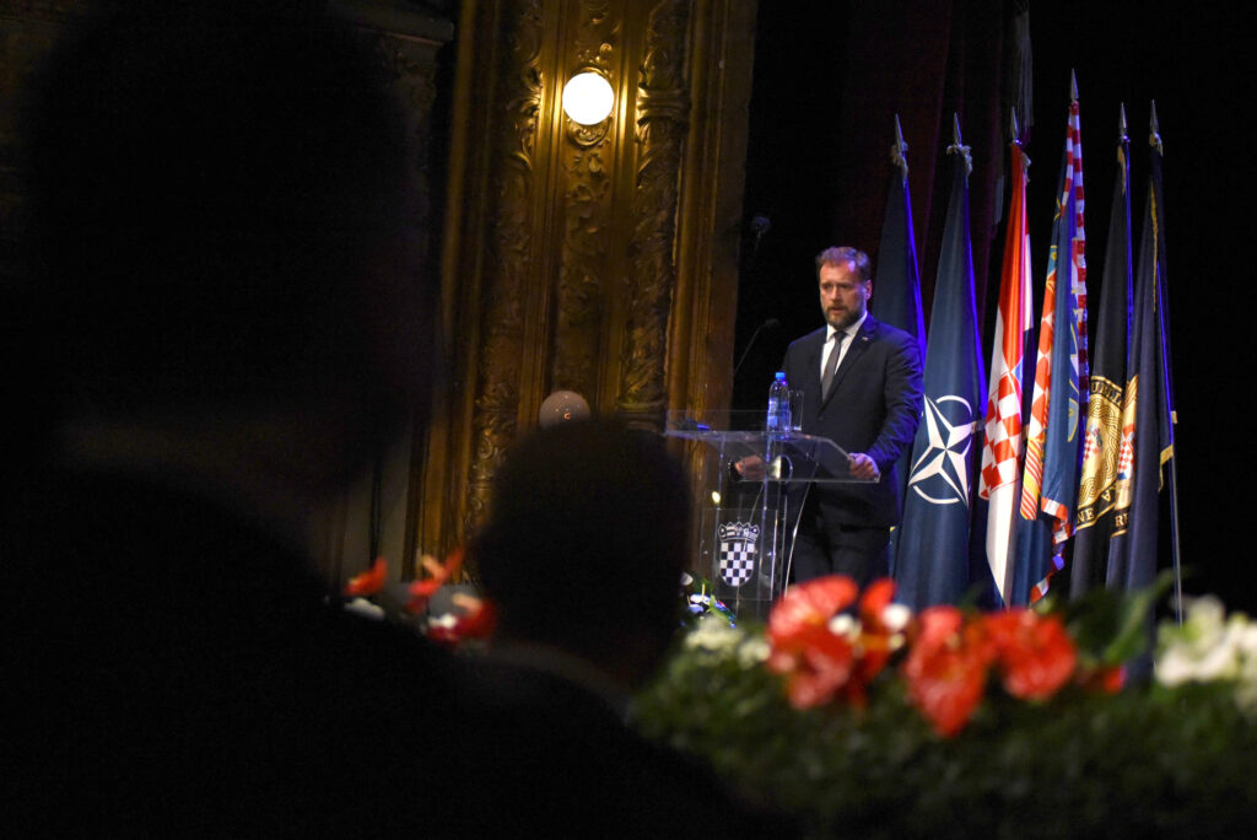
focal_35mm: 80
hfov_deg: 25.3
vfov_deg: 17.1
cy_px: 420
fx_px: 2795
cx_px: 628
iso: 8000
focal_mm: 80
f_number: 2.8
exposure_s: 1/1600
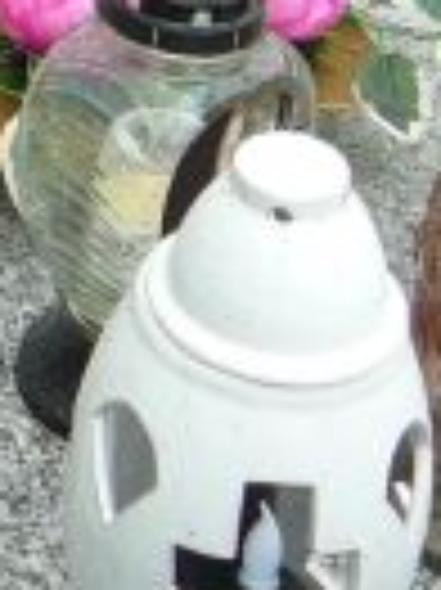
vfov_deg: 10.5
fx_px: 2909
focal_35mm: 171
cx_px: -387
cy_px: -622
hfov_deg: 8.3
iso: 80
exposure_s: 1/640
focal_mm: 5.2
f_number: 2.8
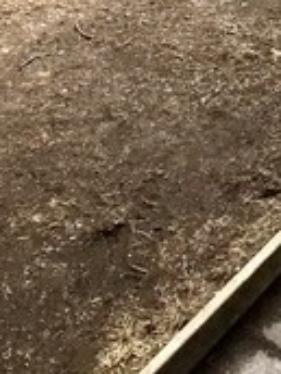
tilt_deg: -7.0
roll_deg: +1.1
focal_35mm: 125
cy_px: -365
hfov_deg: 11.6
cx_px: 325
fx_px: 1353
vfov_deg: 13.6
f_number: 1.8
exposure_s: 1/610
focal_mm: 3.99
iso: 20
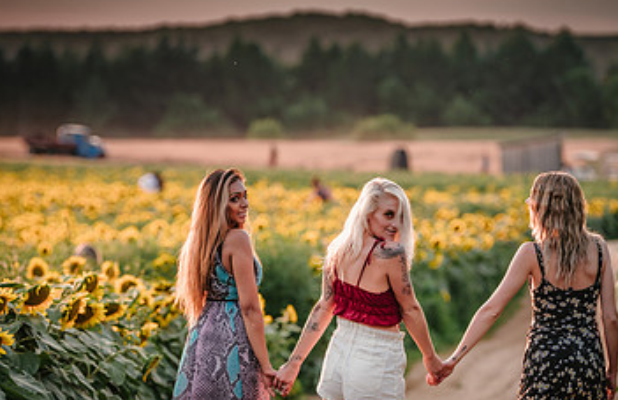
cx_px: 357
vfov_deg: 5.9
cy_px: 326
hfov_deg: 9.2
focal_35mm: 226
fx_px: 3844
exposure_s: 1/250
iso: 80
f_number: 2.8
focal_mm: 135
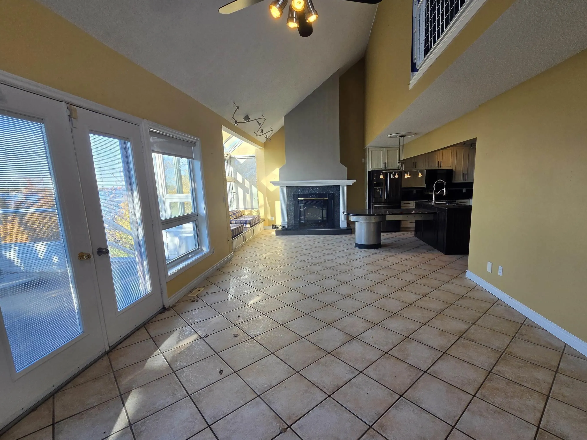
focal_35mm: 15
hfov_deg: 97.8
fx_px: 254
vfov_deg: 81.6
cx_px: 323
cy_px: 236
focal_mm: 2.2
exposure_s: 1/296
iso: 100
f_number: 2.2
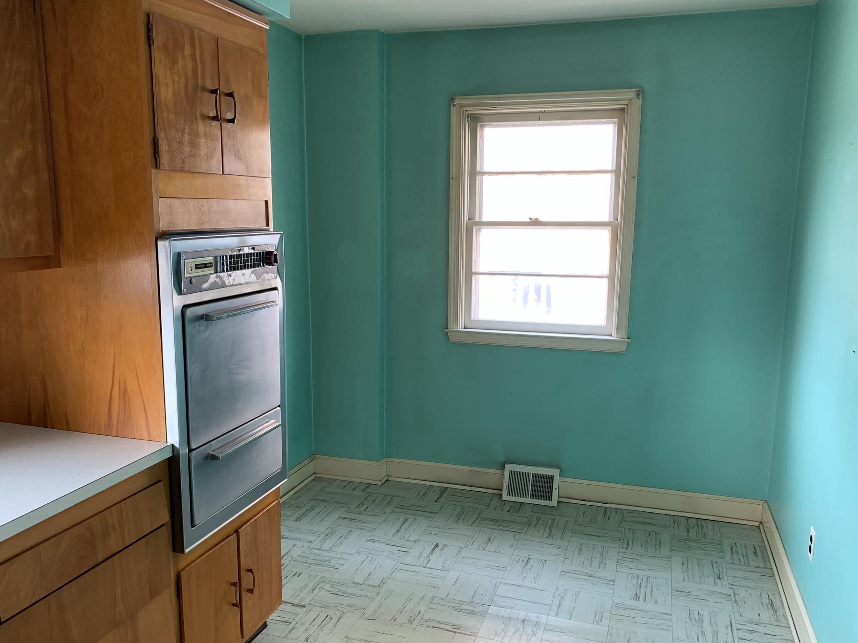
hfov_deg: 61.7
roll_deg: -0.2
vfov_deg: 48.2
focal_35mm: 29
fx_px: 719
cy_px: 353
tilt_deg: -11.0
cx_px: 420
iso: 125
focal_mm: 4.25
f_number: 1.8
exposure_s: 1/60
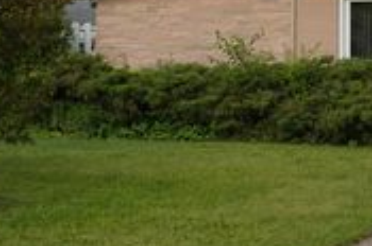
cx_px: 363
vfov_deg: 12.7
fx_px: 1093
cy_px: -18
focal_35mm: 106
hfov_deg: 18.8
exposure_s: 1/640
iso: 160
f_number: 5
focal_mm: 37
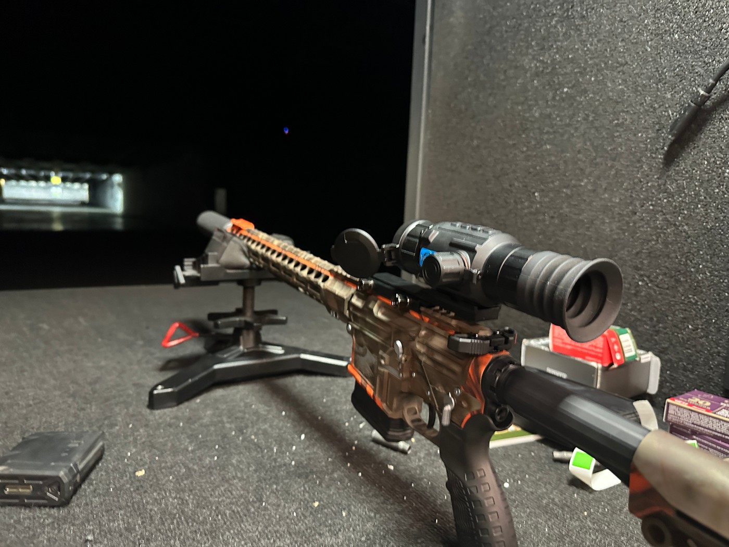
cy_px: 274
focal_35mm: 24
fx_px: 505
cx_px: 364
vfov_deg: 56.8
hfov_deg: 71.6
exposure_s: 1/25
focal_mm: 6.86
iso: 800
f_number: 1.78
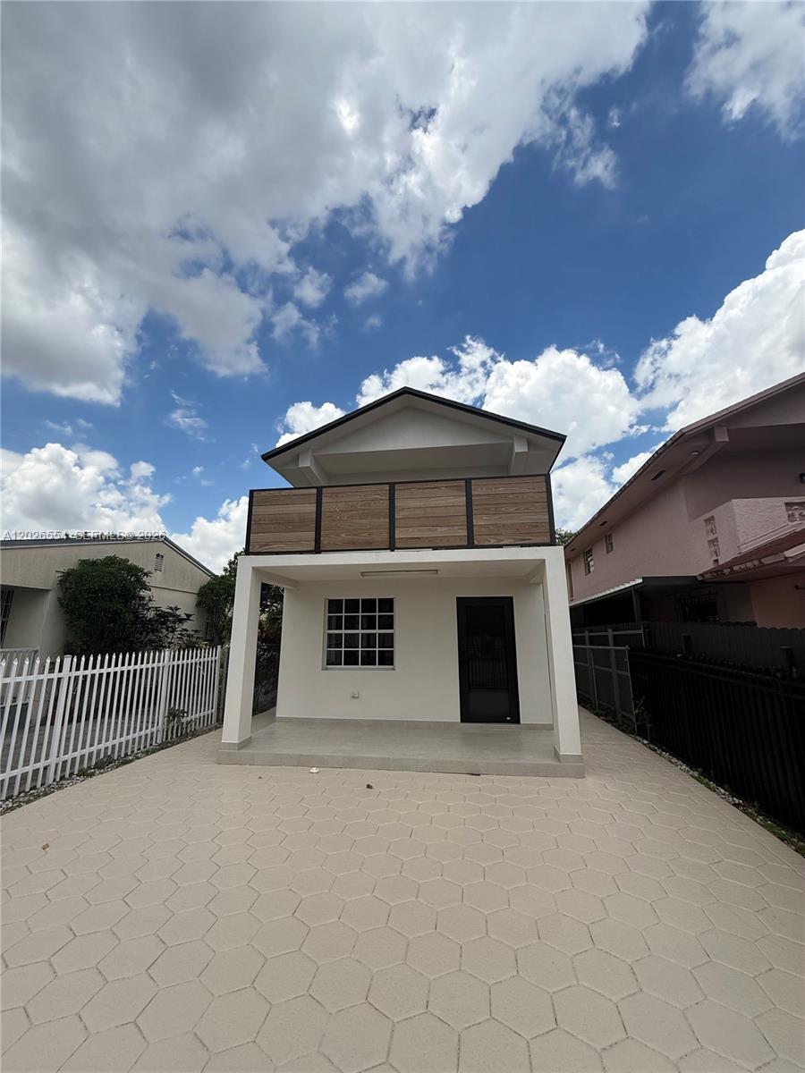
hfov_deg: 85.7
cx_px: 402
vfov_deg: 102.1
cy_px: 536
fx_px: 434
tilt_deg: +15.4
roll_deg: -0.4
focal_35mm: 14
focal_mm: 2.22
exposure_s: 1/2237
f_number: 2.2
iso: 50
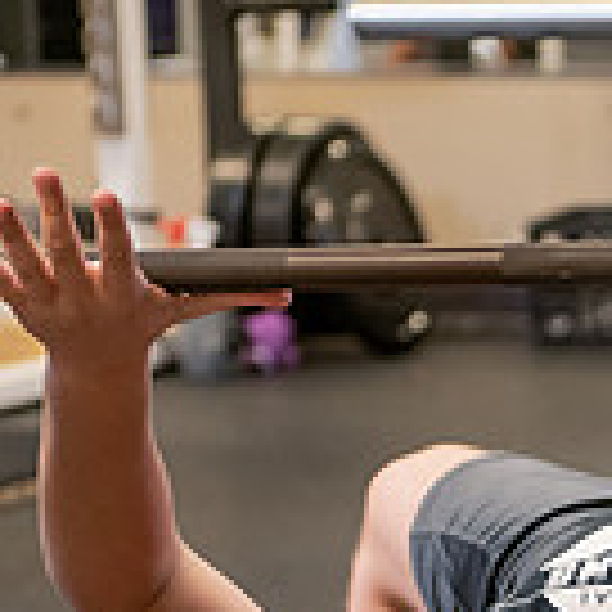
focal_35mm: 253
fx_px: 5061
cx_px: 801
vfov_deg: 6.9
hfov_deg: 6.9
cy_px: 542
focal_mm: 70
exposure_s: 1/200
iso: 1000
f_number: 3.2
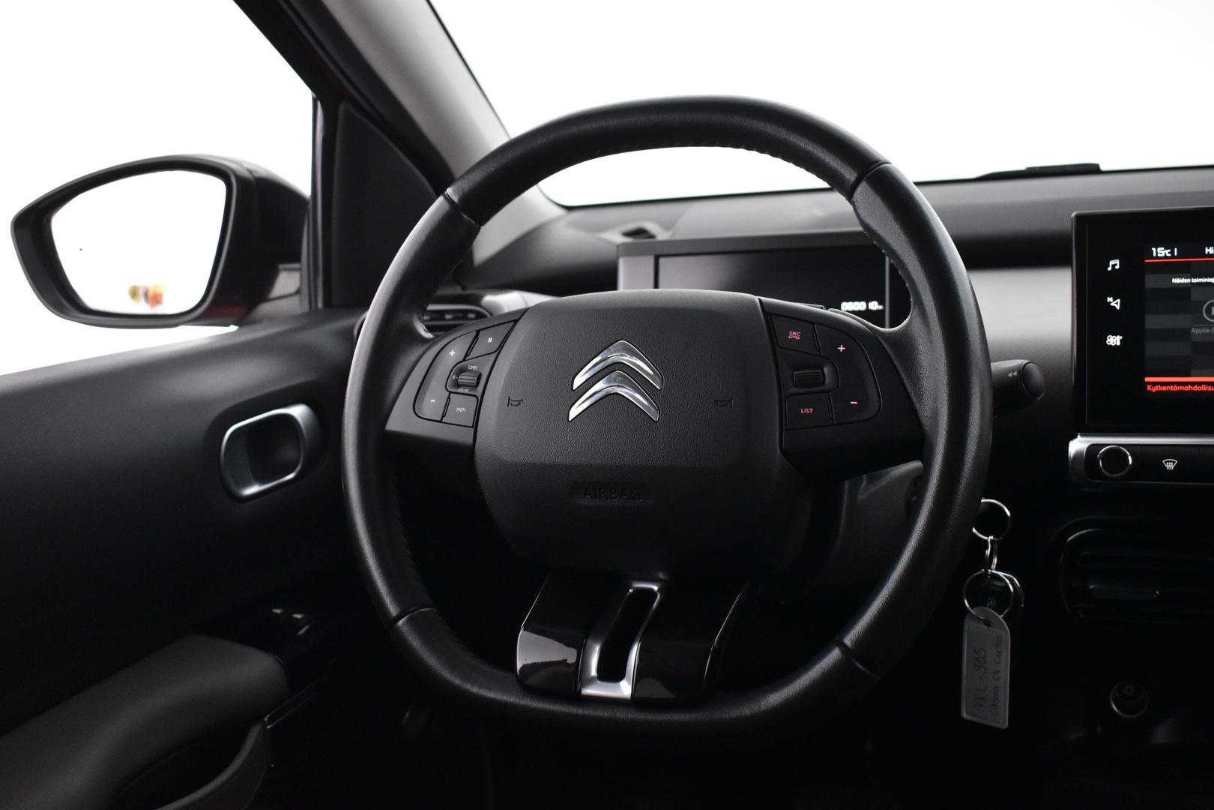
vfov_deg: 35.5
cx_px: 607
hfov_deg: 51.3
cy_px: 405
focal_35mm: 38
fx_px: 1264
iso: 3200
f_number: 4
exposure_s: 1/40
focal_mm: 25
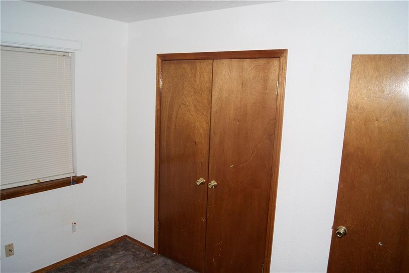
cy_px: 136
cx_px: 204
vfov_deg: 48.0
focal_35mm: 27
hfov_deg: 67.4
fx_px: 307
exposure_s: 1/60
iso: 400
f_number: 5.6
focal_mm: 18
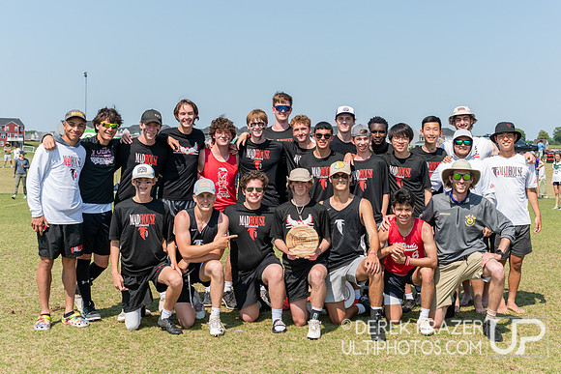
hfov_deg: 37.6
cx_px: 296
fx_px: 824
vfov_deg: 25.5
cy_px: 141
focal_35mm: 53
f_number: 5.6
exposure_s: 1/1000
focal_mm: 40
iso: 200
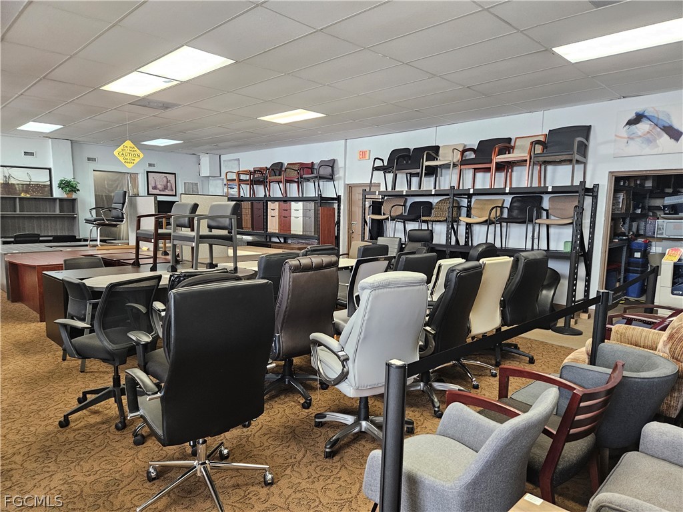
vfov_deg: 58.9
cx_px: 342
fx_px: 454
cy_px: 256
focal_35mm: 23
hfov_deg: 73.9
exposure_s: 1/120
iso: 500
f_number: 1.8
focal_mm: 5.4
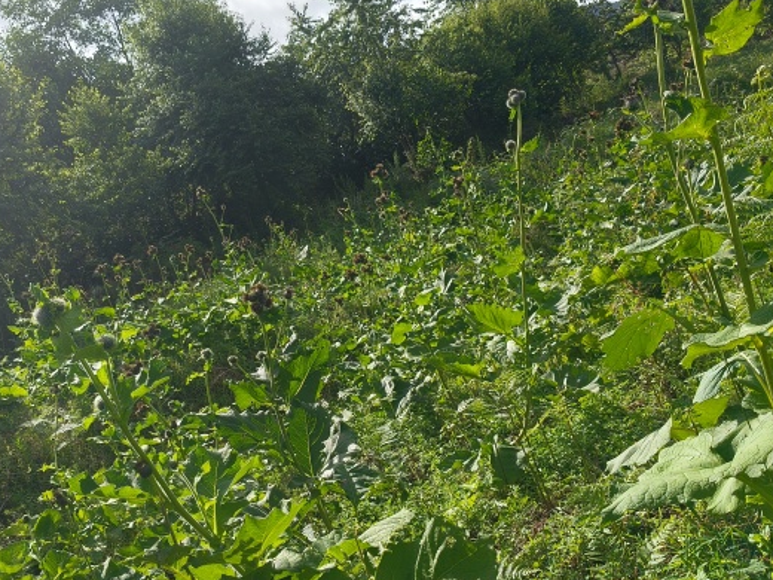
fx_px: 893
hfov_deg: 46.6
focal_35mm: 40
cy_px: 367
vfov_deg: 35.7
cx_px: 317
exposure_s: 1/4443
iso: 80
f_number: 1.8
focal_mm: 4.84
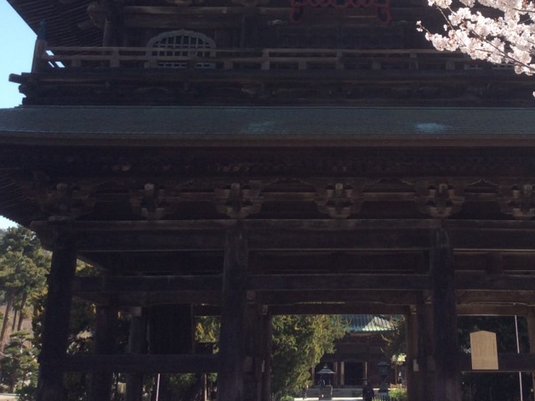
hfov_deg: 36.4
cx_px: 356
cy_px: 92
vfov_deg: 27.6
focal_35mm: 52
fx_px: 804
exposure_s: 1/650
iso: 32
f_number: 2.4
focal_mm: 3.3
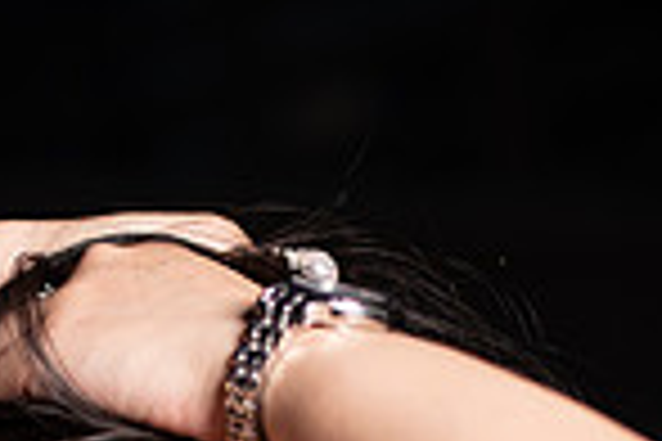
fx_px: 2537
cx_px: 126
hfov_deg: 14.8
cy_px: 862
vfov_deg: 9.3
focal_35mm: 138
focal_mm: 35
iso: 800
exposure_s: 1/640
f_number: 1.4
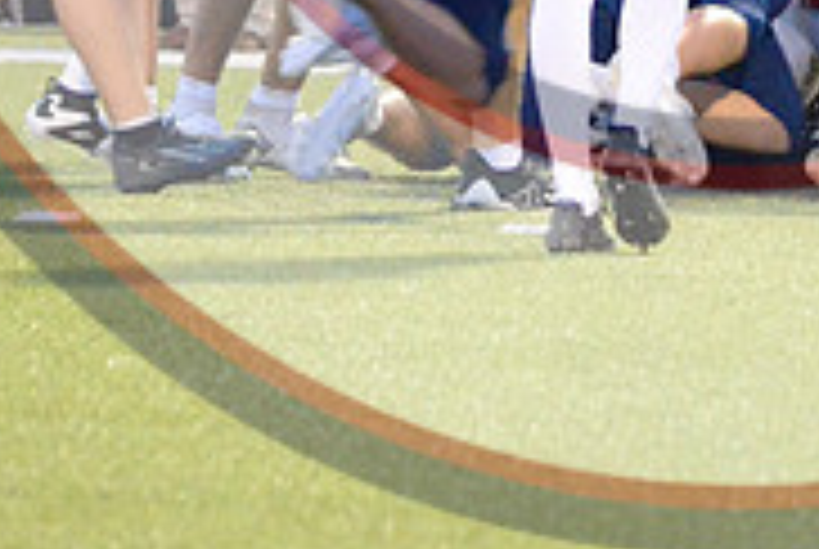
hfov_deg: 2.5
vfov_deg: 1.7
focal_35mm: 809
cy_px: -297
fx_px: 18434
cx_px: 729
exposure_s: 1/200
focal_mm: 170
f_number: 5
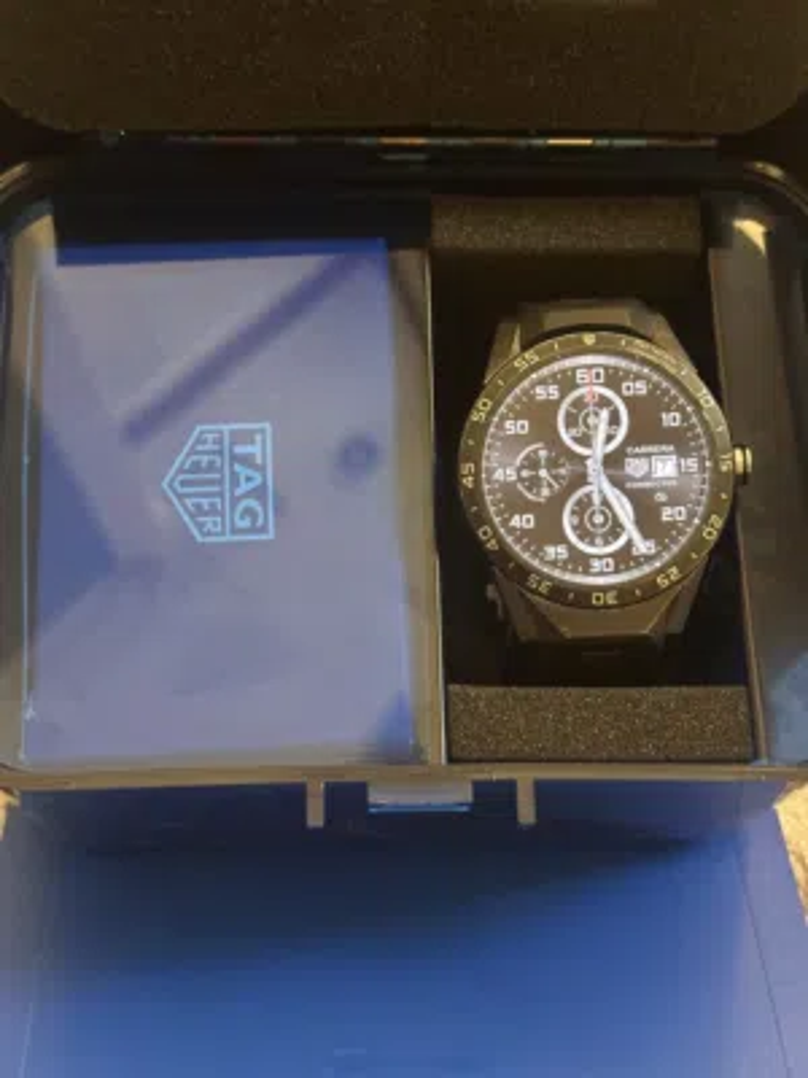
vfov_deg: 39.7
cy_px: 539
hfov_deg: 30.3
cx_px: 404
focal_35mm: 48
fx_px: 1494
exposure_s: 1/37
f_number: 1.78
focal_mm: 6.86
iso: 500
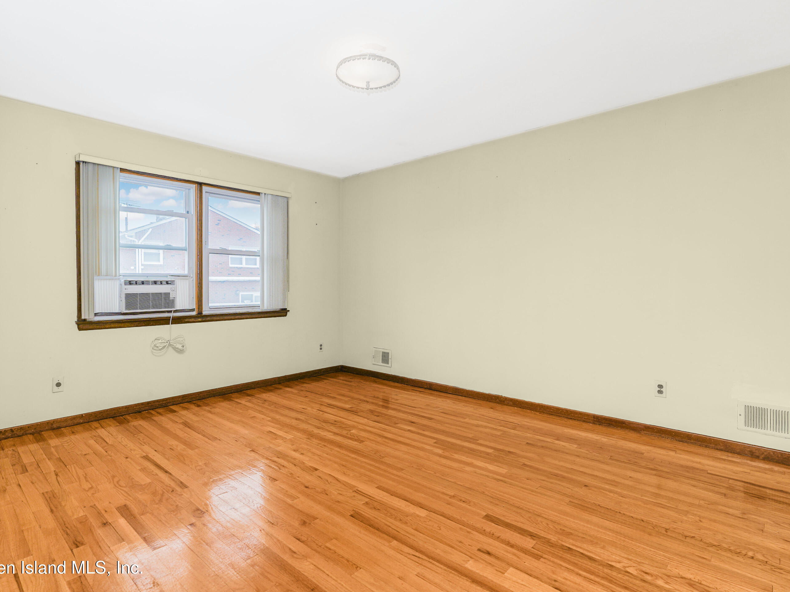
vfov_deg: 69.9
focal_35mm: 19
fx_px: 424
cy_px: 288
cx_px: 371
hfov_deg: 85.9
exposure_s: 1/40
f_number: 4.5
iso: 50
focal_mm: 16.5
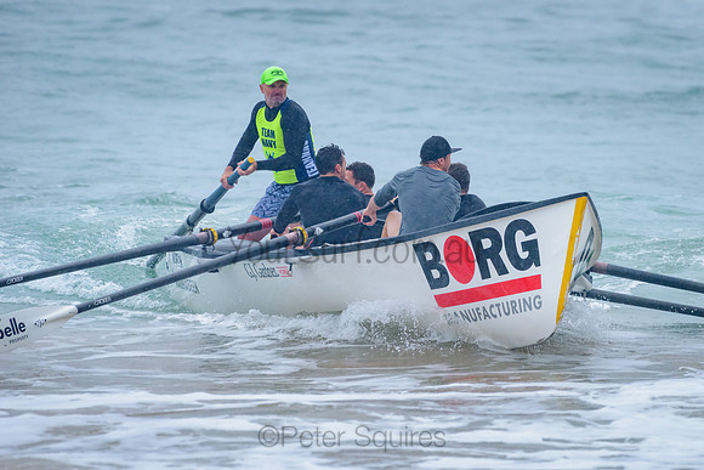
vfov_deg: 2.2
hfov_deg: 3.4
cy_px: 205
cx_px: 432
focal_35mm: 613
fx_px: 11995
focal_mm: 500
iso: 1600
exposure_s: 1/1250
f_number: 5.6
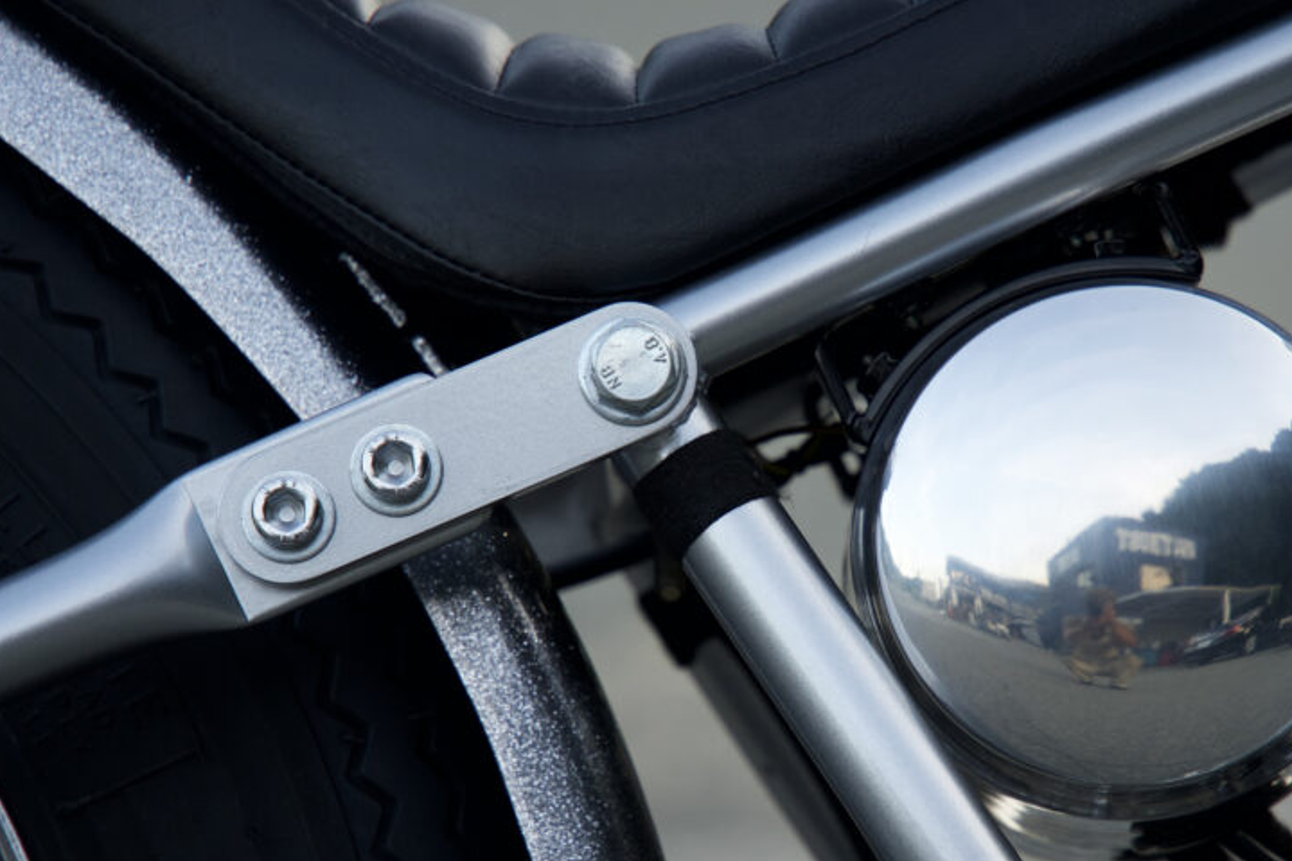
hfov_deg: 7.2
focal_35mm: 285
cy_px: 528
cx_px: 782
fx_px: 10225
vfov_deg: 4.8
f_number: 5.6
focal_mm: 200
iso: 640
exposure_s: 1/250
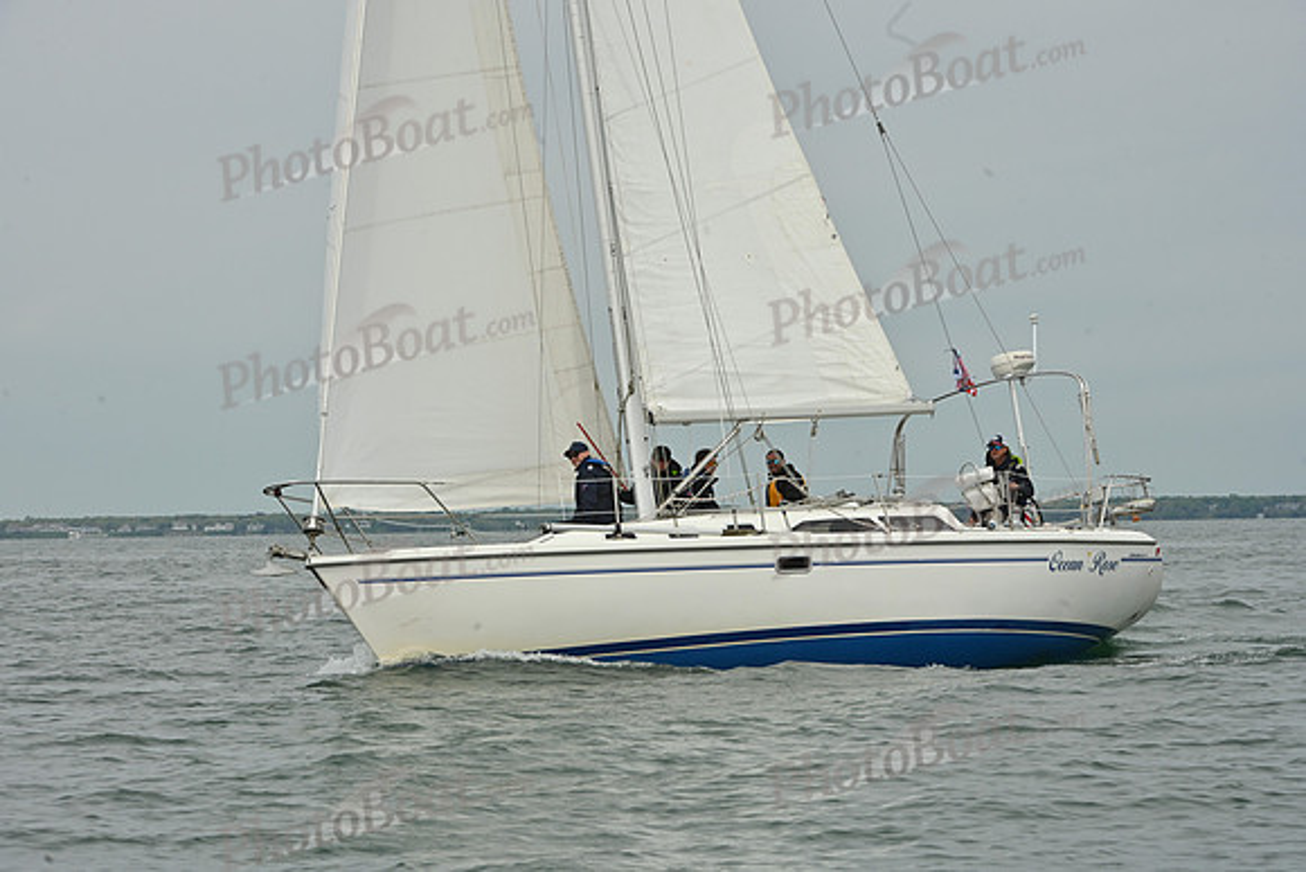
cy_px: 436
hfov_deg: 15.2
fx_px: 4898
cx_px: 653
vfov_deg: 10.2
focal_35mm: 135
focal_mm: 135
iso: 320
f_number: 14
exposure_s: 1/800
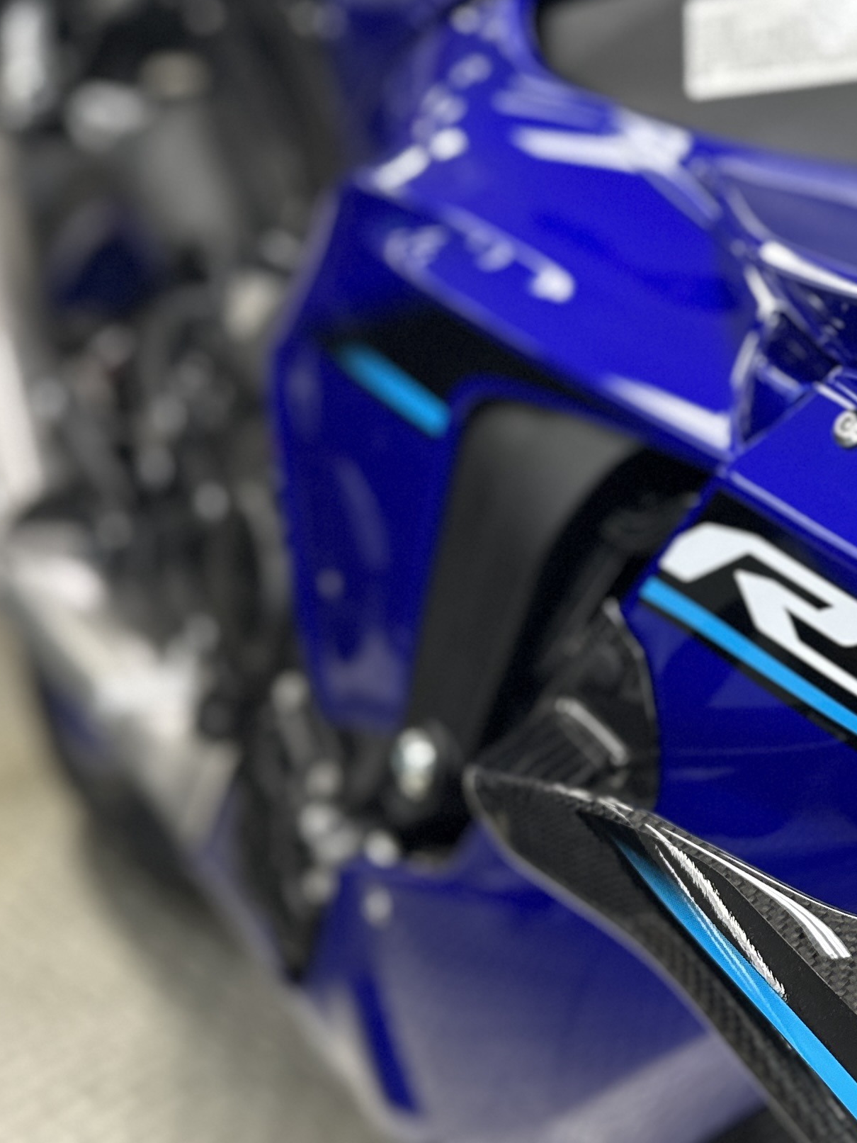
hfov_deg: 23.1
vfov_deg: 32.2
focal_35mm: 60
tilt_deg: -23.2
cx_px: 913
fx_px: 1980
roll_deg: -1.3
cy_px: 542
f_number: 1.78
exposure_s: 1/60
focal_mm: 6.86
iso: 200
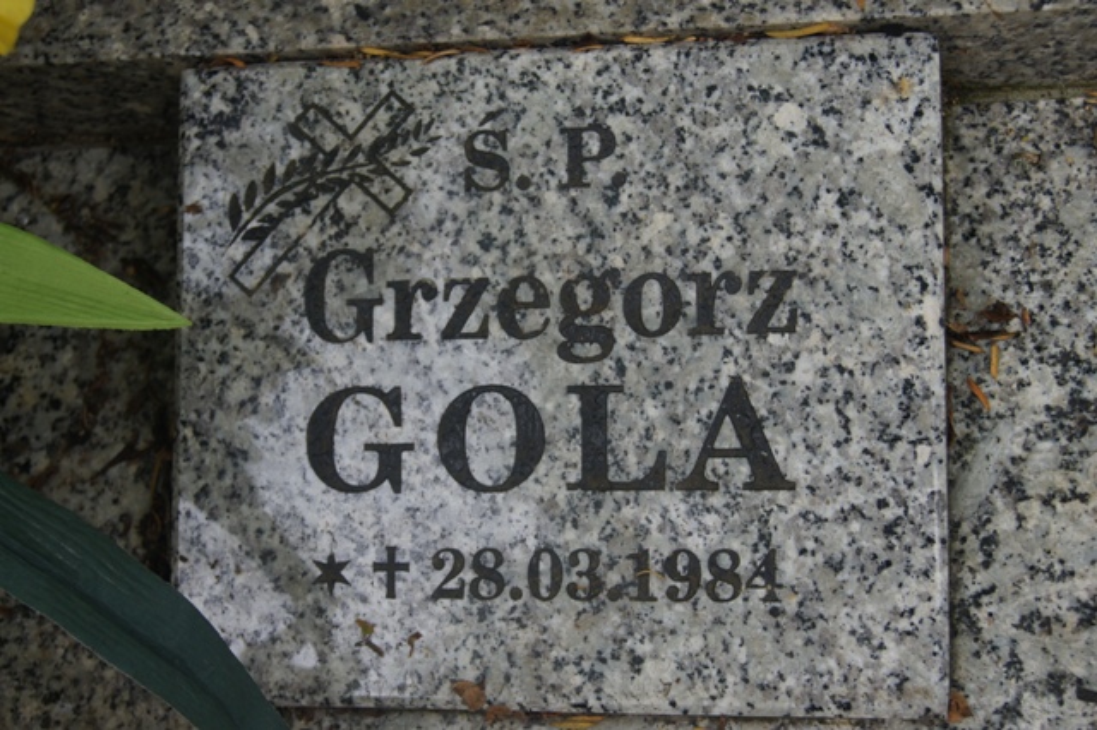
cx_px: 548
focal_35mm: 60
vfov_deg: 22.6
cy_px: 365
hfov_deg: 33.4
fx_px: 1827
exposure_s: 1/80
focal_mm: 40
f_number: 6.3
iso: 200
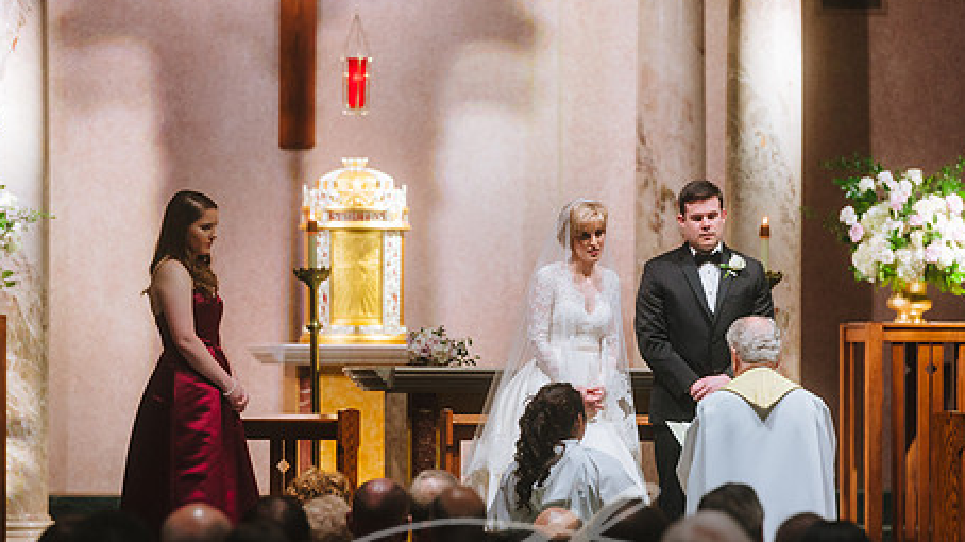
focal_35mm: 268
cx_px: 538
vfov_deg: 4.5
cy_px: 362
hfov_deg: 8.1
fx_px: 6855
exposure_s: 1/160
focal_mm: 200
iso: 1000
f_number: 2.8
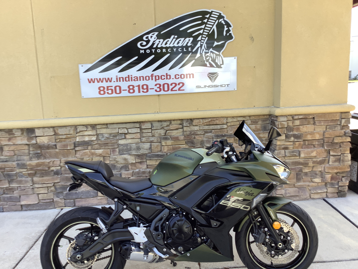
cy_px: 134
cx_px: 179
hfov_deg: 58.4
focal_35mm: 31
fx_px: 321
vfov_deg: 45.4
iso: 25
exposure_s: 1/133
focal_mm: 3.3
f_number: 2.4
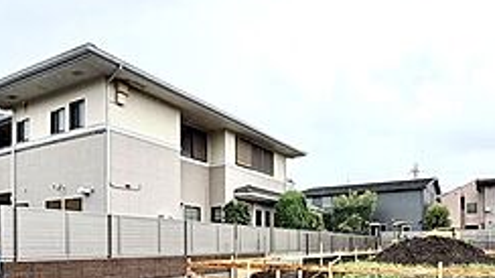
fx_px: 328
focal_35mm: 25
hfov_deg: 70.6
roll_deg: +0.0
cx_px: 351
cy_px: 244
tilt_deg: -0.5
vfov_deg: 42.6
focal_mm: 2.22
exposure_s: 1/770
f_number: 2.2
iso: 40
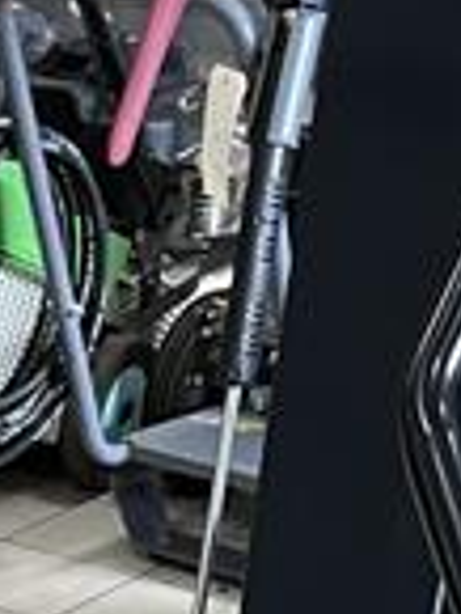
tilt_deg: -33.9
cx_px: -393
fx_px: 2447
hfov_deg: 10.1
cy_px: 1164
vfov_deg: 12.8
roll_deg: +3.1
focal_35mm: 138
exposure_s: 1/73
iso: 125
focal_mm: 5.1
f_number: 1.6
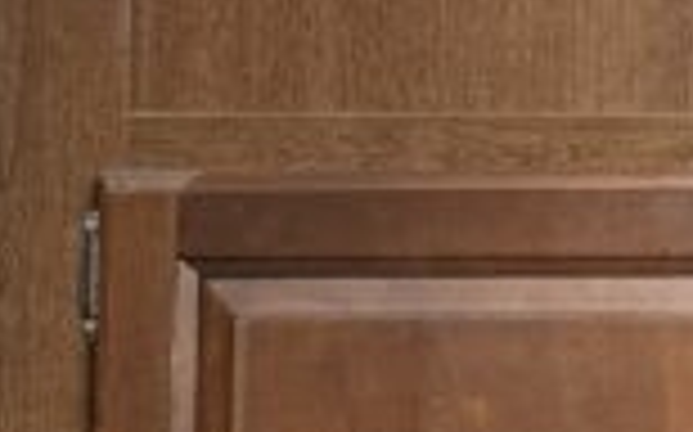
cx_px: 1174
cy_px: -130
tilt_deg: +1.8
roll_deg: -1.3
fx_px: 3114
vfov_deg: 7.8
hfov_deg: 11.9
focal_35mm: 165
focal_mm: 6.76
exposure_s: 1/121
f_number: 1.78
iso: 80
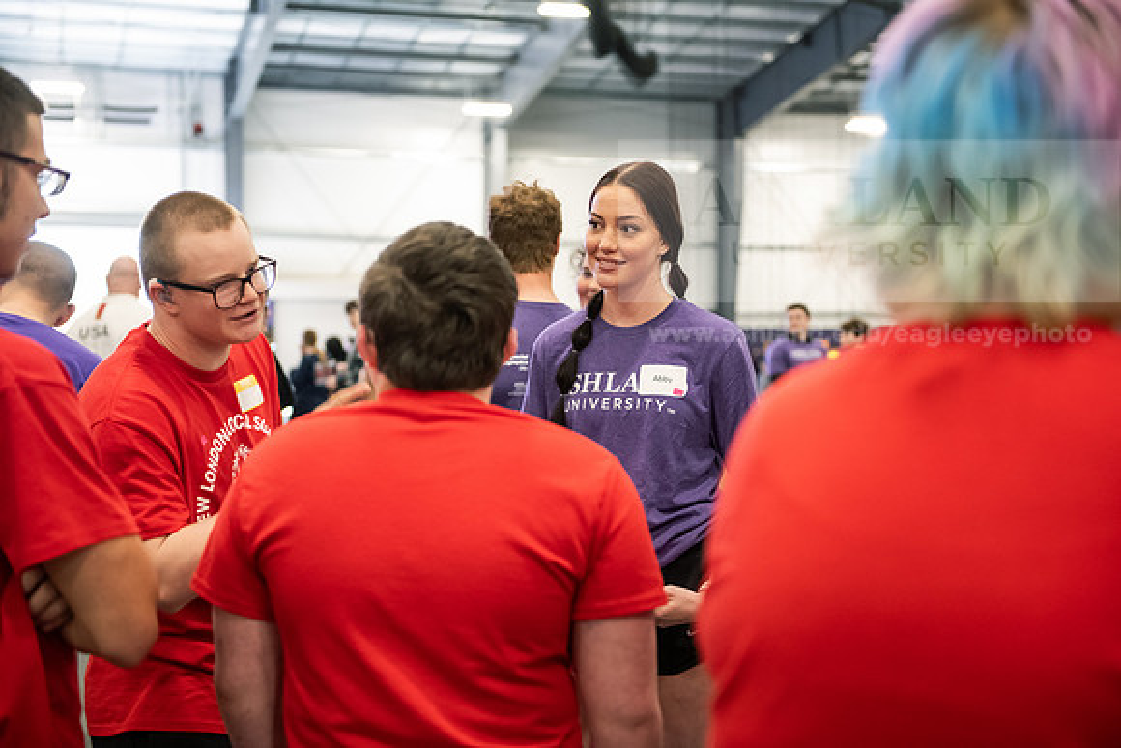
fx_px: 1744
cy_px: 374
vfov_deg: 24.2
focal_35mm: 56
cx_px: 560
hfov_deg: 35.6
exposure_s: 1/200
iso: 4000
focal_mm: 56
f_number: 3.2
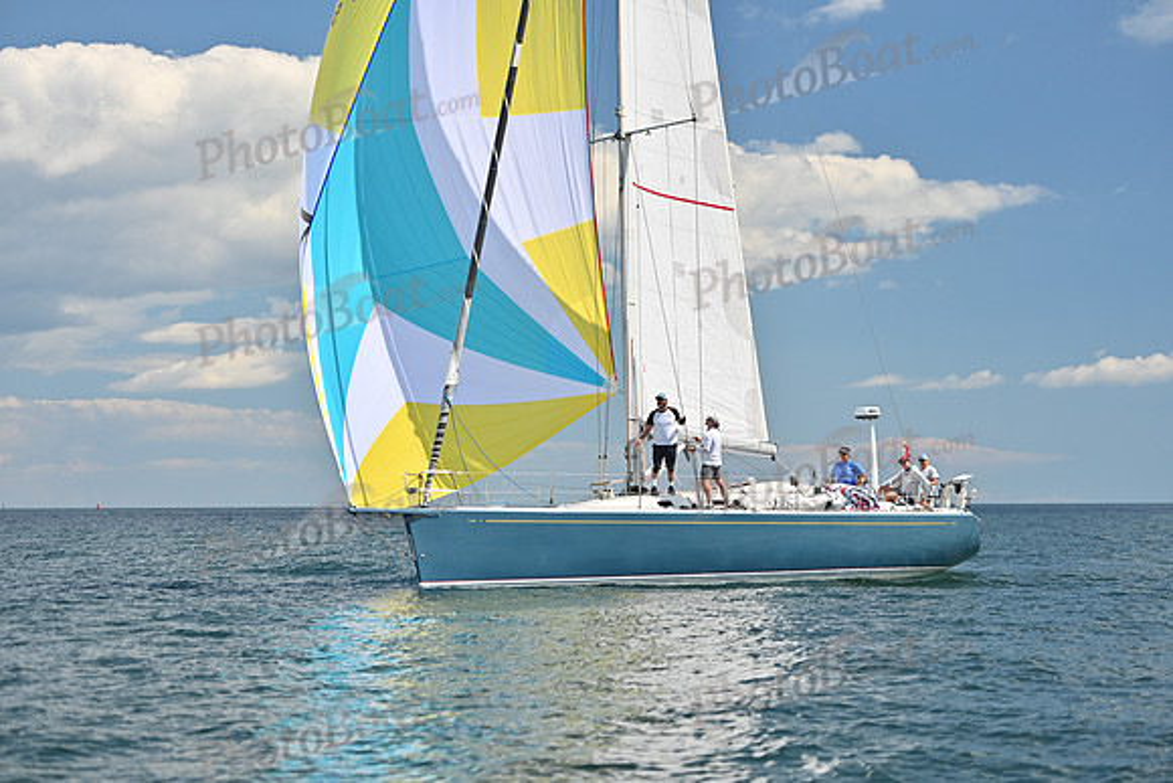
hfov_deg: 21.5
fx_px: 3096
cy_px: 392
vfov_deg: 14.4
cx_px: 586
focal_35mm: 95
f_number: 3.2
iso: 250
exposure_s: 1/2500
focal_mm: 95
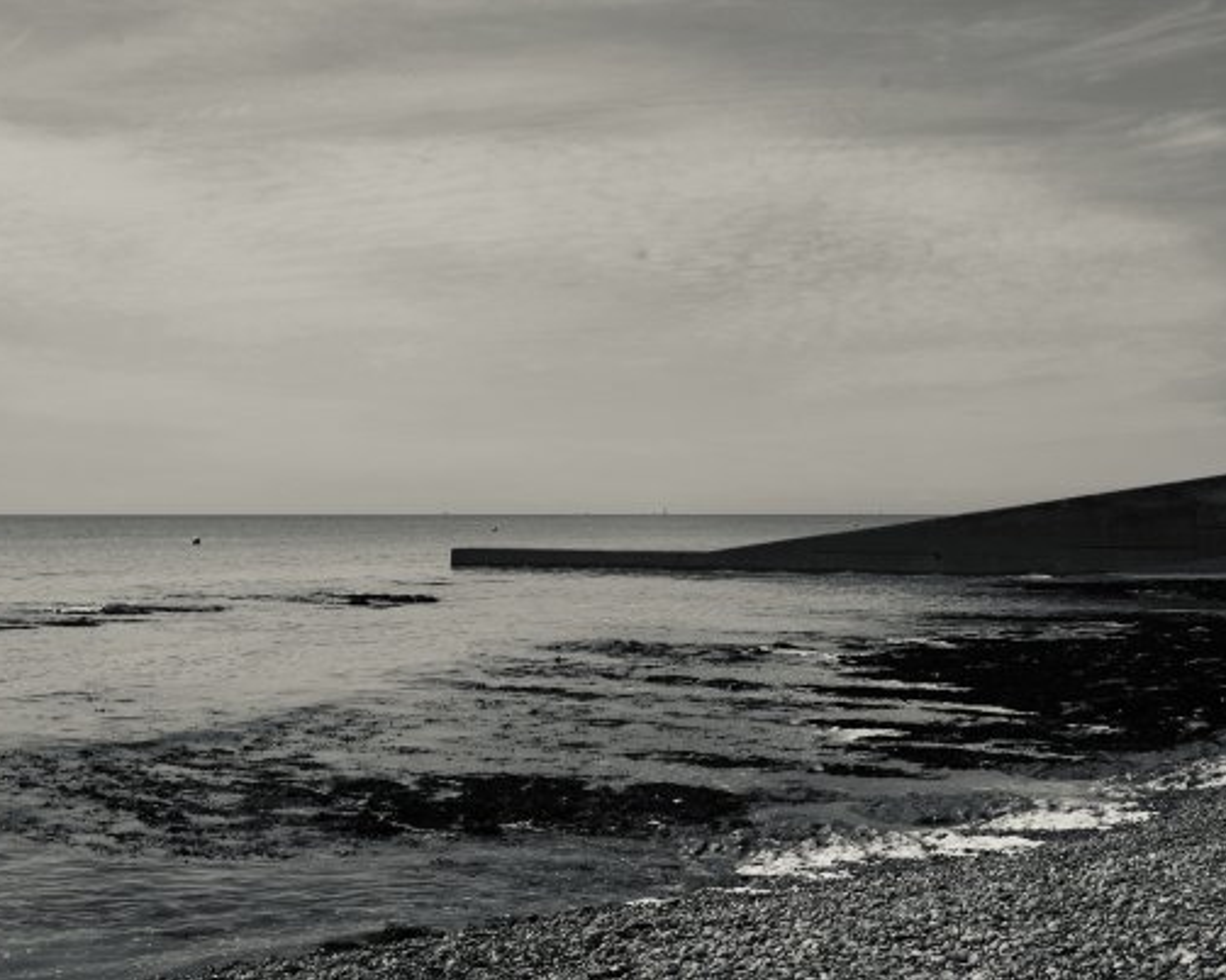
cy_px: 488
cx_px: 675
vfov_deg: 31.4
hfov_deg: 38.8
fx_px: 1741
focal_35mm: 48
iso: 100
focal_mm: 28
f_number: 11
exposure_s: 1/200
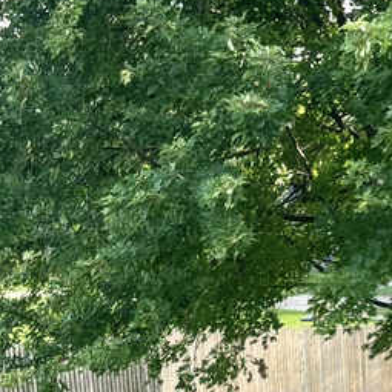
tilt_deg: -14.1
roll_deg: +0.9
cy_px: 512
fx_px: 1666
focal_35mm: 130
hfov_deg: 13.1
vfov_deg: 13.0
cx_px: 467
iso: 50
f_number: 1.6
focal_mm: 5.96
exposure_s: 1/364
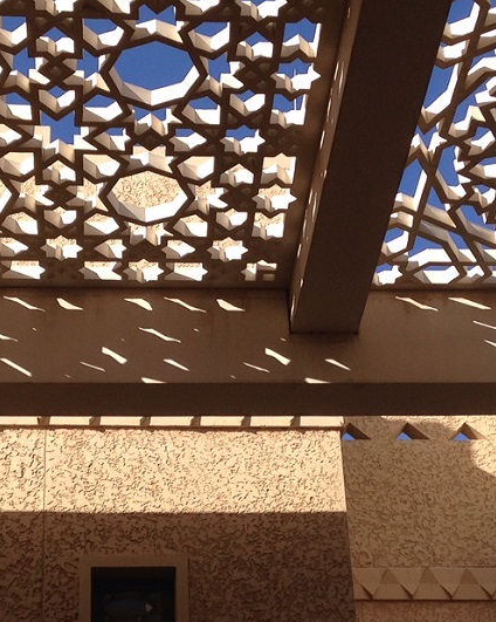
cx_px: 195
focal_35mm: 85
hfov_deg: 18.0
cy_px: 399
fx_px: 1562
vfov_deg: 22.4
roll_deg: +0.6
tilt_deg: +31.2
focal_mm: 4.12
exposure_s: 1/1290
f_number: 2.4
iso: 50
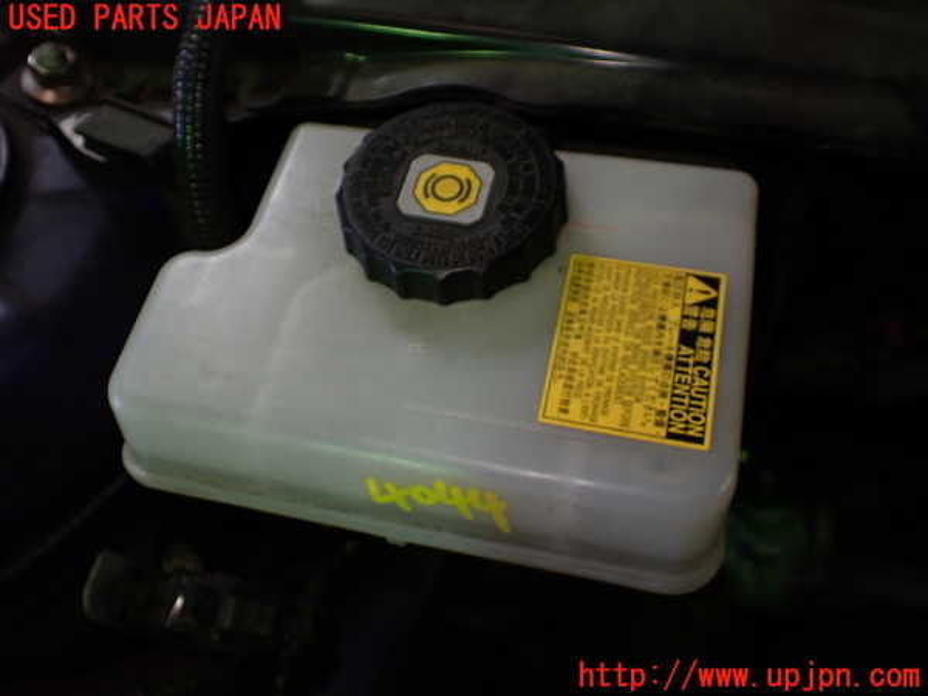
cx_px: 464
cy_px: 348
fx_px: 804
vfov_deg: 46.8
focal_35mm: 30
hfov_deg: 60.0
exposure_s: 1/125
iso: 200
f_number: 2.3
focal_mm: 5.4
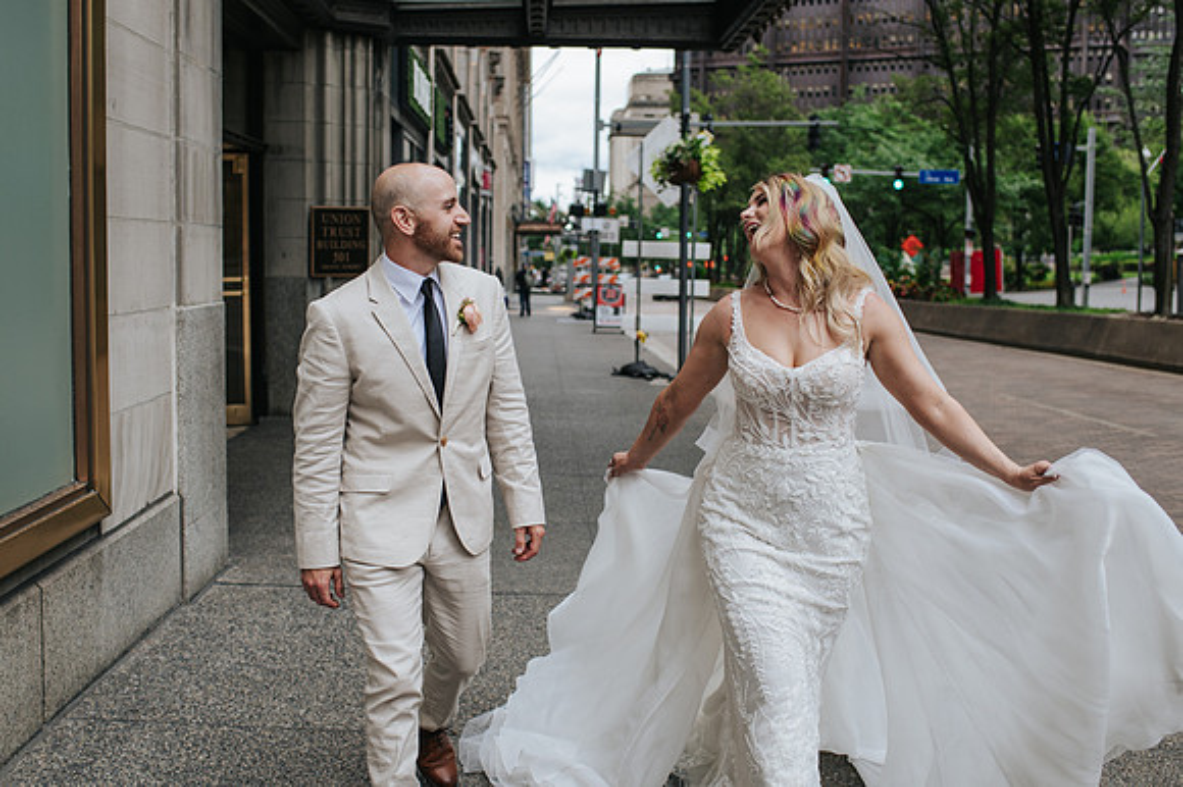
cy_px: 382
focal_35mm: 42
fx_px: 1384
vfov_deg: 31.7
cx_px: 558
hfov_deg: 46.2
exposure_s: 1/320
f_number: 3.2
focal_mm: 35
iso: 400
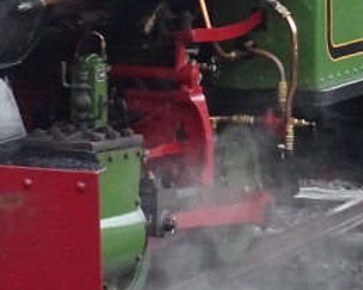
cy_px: -105
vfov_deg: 5.1
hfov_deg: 6.3
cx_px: -275
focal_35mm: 299
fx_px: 3211
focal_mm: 10.59
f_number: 4.5
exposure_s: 1/80
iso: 160
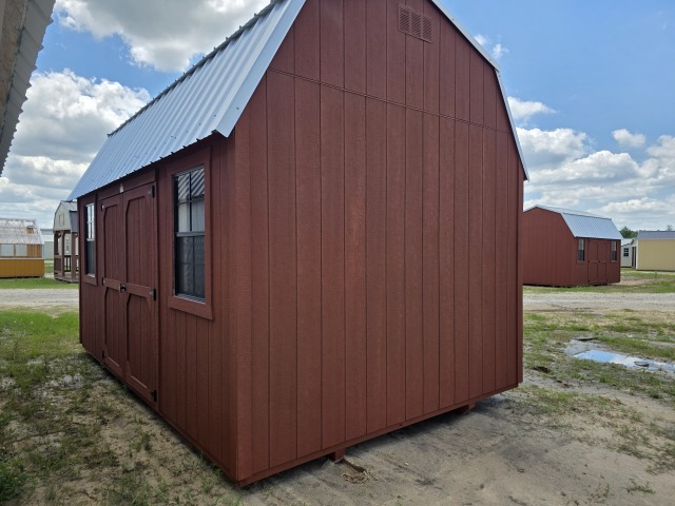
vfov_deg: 58.9
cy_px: 253
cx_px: 338
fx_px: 448
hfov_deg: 73.9
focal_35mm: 23
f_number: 1.7
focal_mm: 6.3
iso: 80
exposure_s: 1/3677
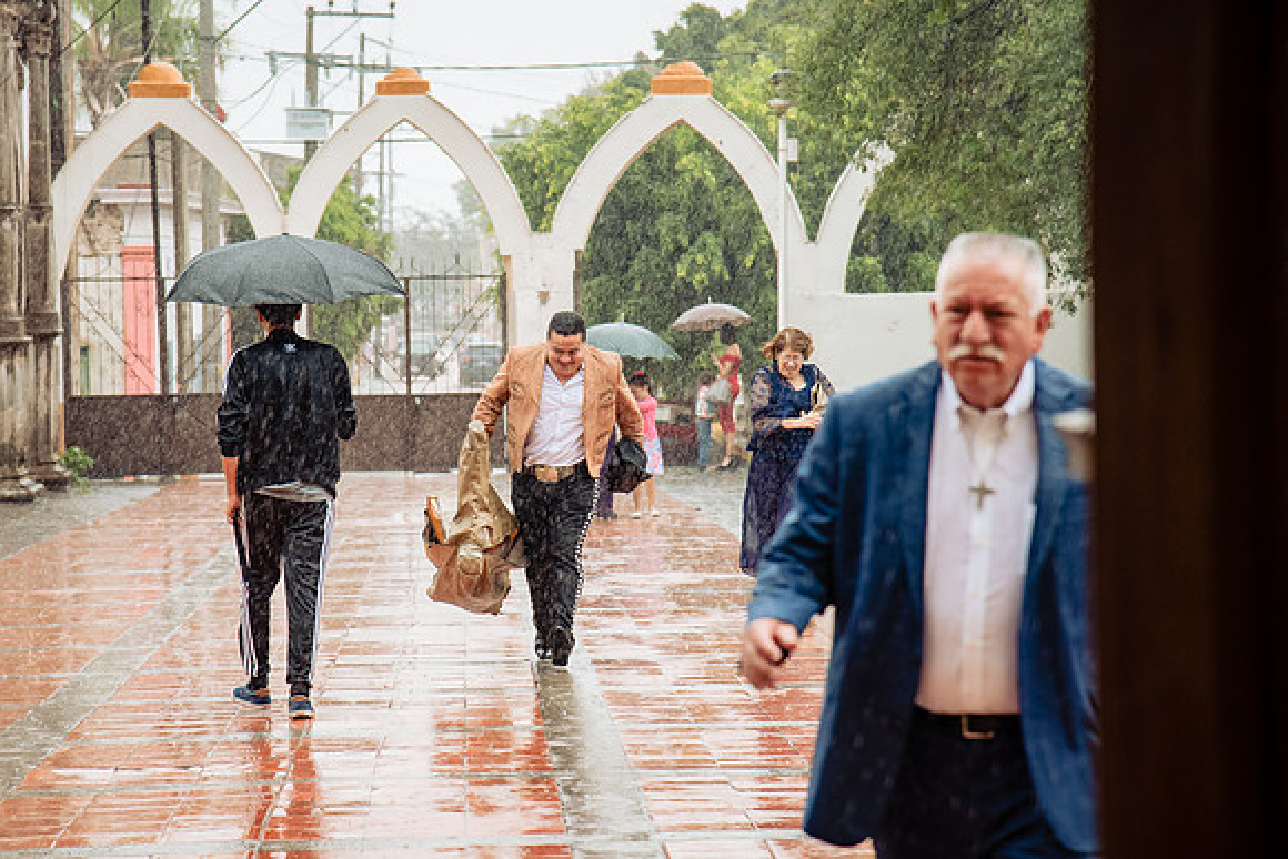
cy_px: 384
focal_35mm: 142
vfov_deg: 9.7
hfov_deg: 14.5
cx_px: 553
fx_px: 5075
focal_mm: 120
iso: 2000
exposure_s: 1/400
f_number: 5.6
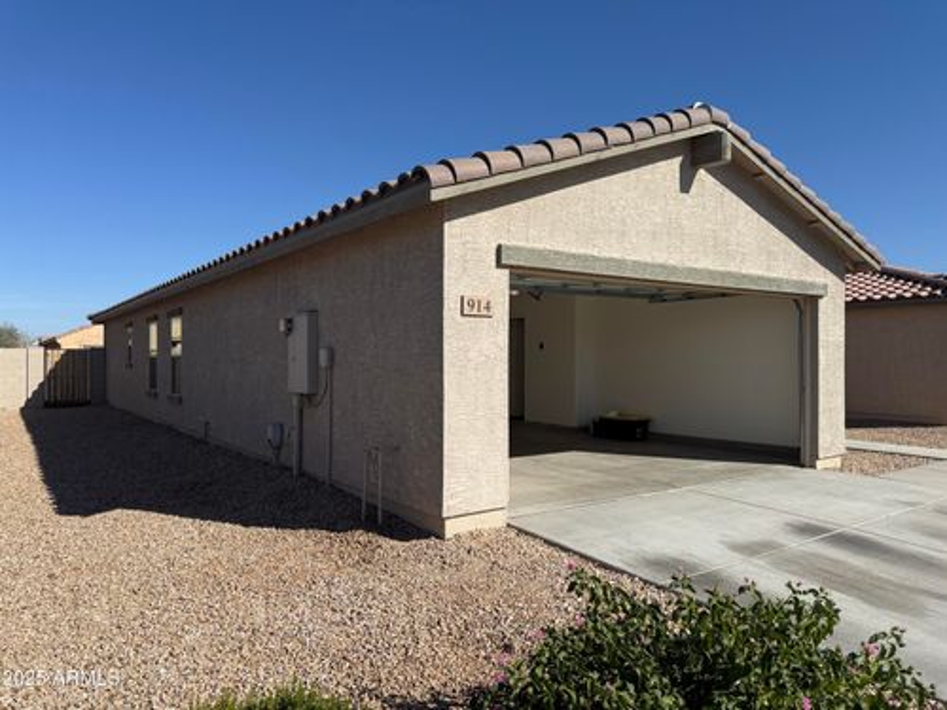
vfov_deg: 56.8
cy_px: 355
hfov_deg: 71.6
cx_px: 474
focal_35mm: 24
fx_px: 657
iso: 80
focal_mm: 6.76
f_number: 1.78
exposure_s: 1/6711
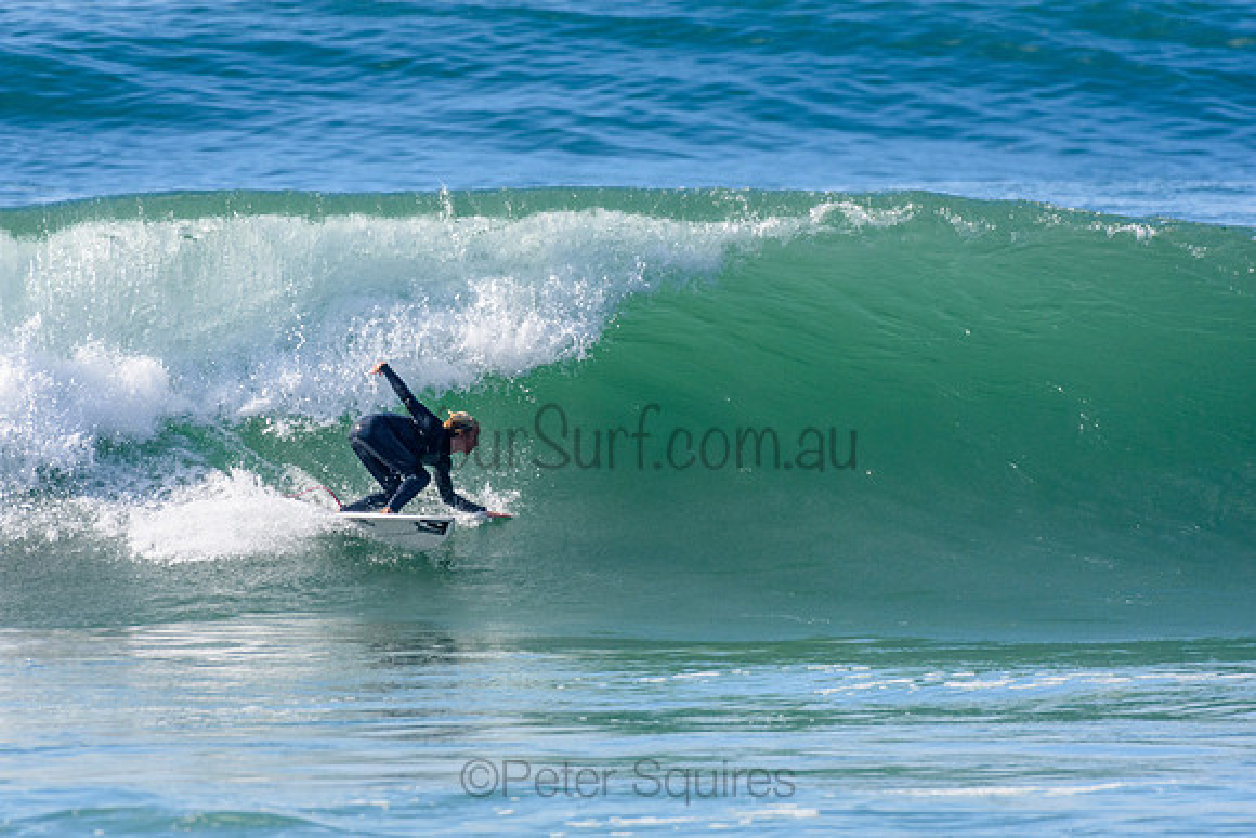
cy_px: 419
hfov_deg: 2.7
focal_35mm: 750
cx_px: 628
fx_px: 26172
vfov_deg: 1.8
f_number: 5.6
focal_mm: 500
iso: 360
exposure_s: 1/2000
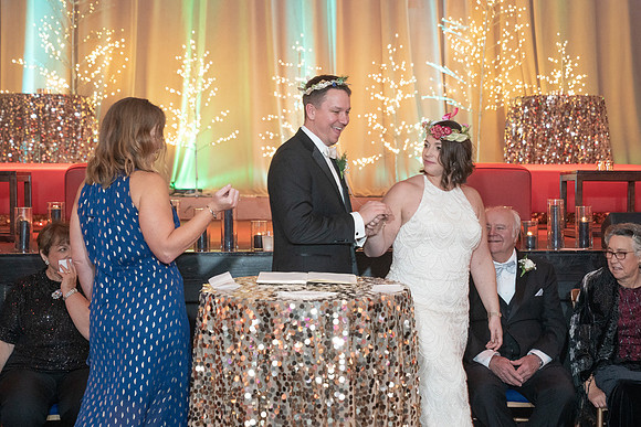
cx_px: 339
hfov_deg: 26.0
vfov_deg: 17.5
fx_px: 1389
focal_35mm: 78
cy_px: 226
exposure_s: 1/125
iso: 4000
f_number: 4
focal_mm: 70
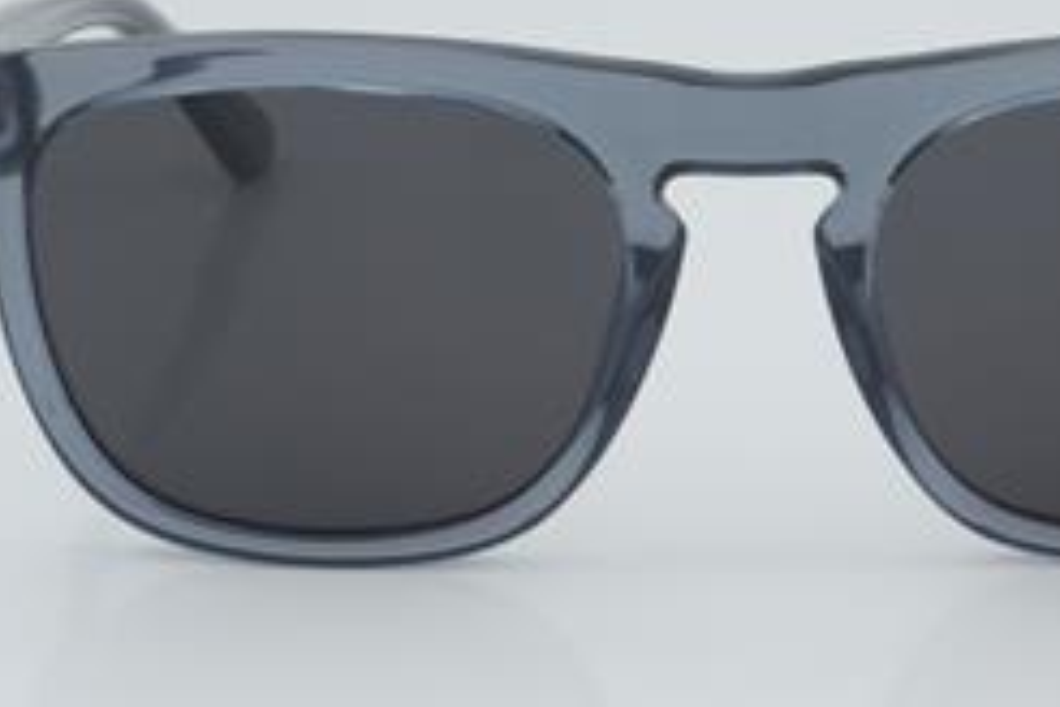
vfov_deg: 10.2
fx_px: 3940
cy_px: 250
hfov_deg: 15.3
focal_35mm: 134
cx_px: 745
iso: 100
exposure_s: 1/4
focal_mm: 55
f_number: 32
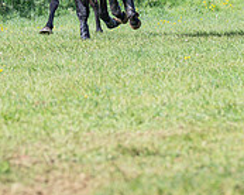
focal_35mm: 661
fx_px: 4768
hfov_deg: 2.9
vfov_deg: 2.3
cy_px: -13
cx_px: 156
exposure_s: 1/4000
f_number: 4
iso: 400
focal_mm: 180
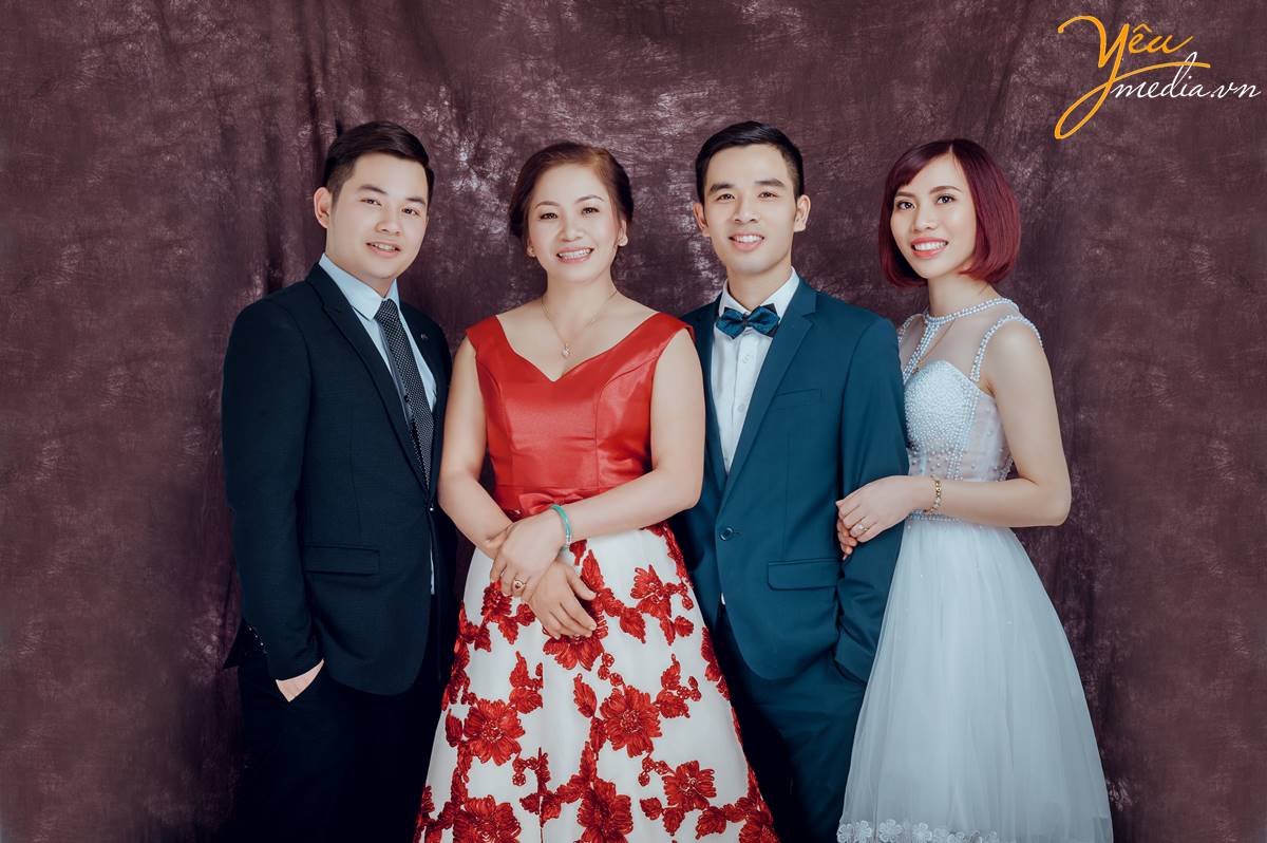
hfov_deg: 33.4
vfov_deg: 22.6
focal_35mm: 60
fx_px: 2110
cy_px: 422
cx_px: 634
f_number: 13
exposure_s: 1/160
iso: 100
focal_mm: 60
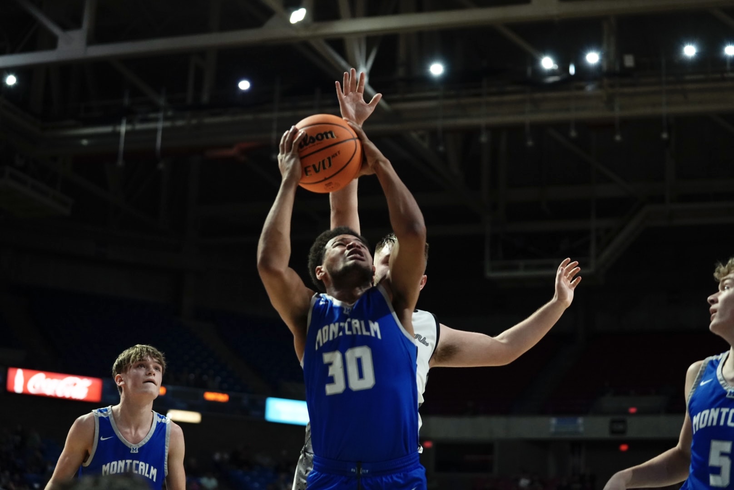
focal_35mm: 70
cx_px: 367
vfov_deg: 19.5
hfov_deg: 28.8
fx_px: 1428
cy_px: 245
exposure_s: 1/1000
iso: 4000
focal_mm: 70
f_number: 3.2
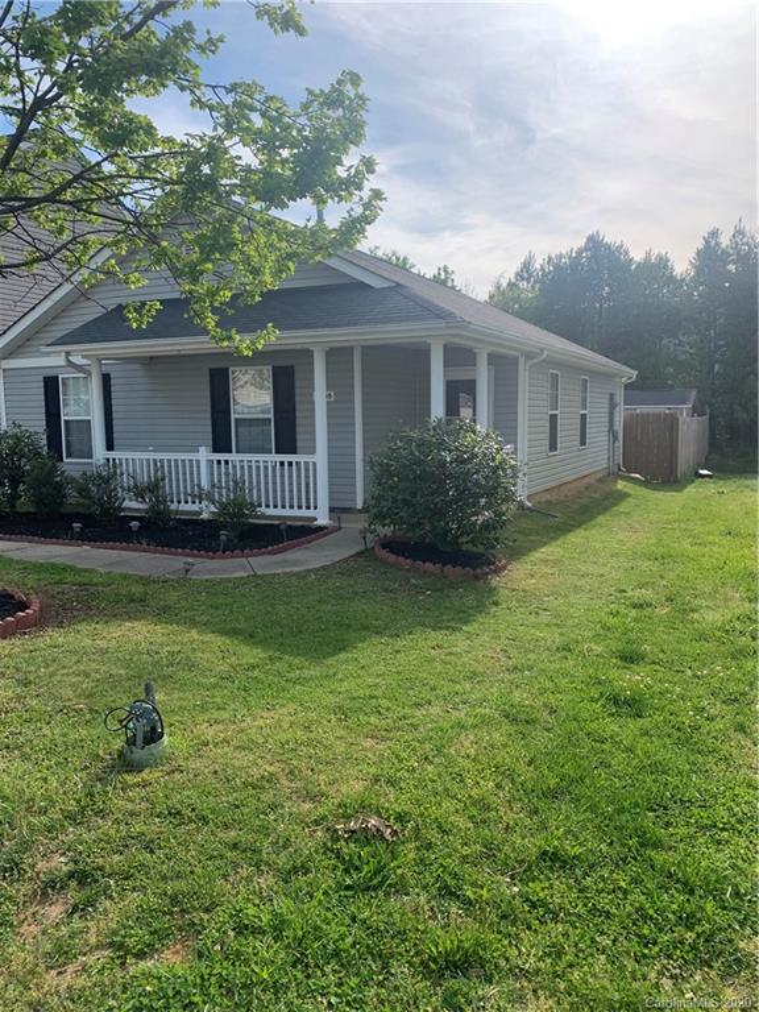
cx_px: 380
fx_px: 760
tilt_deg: -3.7
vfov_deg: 67.3
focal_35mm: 26
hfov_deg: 53.1
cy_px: 506
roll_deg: +2.1
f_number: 1.8
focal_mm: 4.25
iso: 25
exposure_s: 1/1468
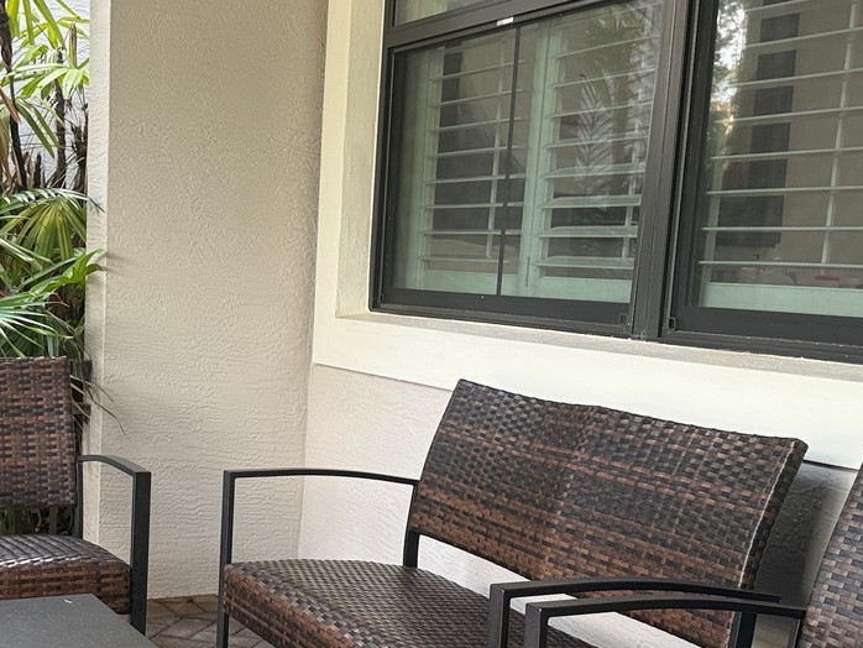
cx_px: 287
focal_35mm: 55
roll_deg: -2.3
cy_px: 424
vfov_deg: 26.4
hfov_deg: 34.6
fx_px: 1372
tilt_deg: -7.3
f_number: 1.78
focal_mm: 6.76
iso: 160
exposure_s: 1/121
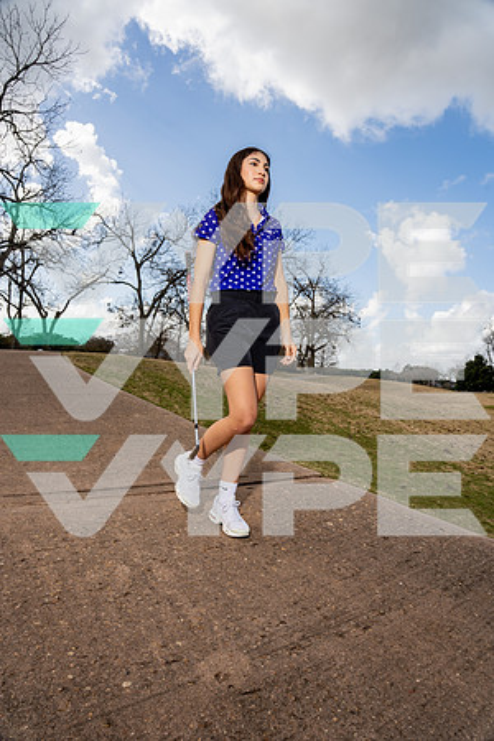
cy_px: 370
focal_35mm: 22
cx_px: 247
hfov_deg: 57.2
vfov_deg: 78.6
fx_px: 453
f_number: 8
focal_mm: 22
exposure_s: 1/250
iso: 100
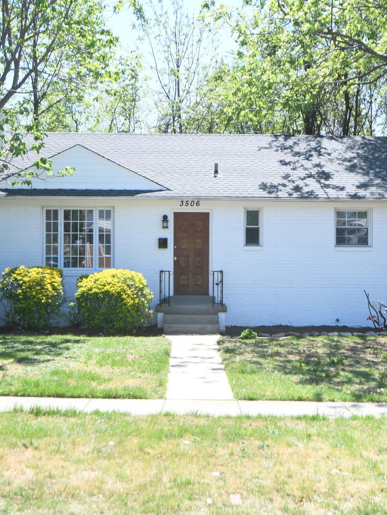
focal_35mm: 53
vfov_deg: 36.2
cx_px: 219
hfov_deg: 27.5
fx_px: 790
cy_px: 255
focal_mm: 24
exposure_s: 1/160
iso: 200
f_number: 9
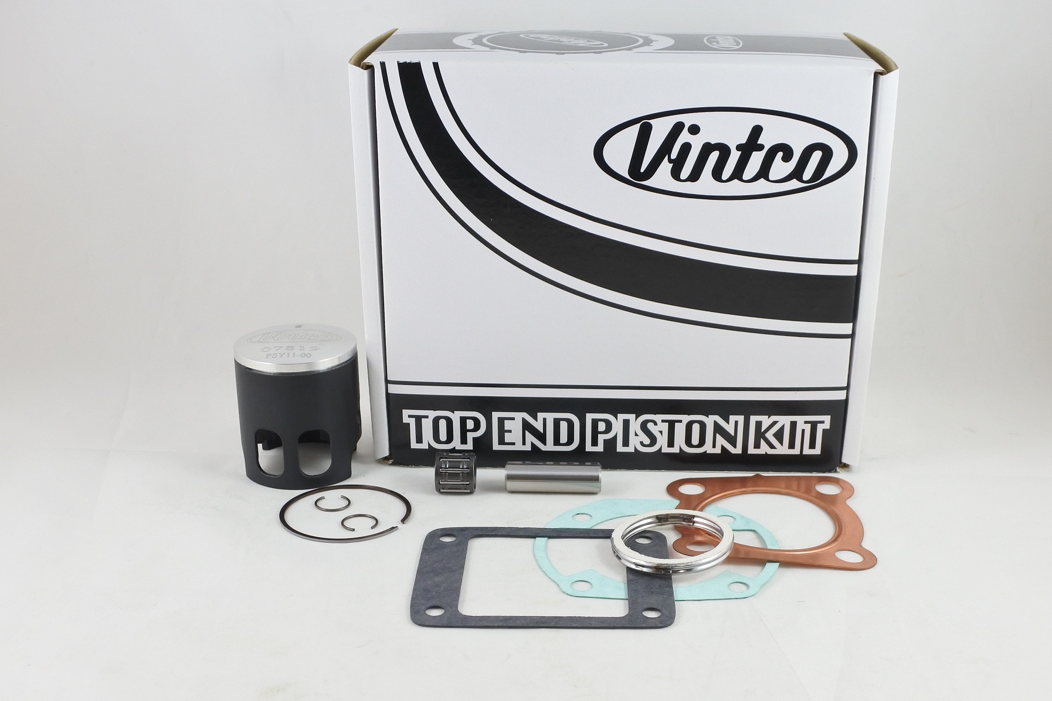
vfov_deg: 43.6
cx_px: 526
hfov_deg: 61.9
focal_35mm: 30
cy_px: 350
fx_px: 877
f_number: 3.8
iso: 400
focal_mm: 11.4
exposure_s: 1/125
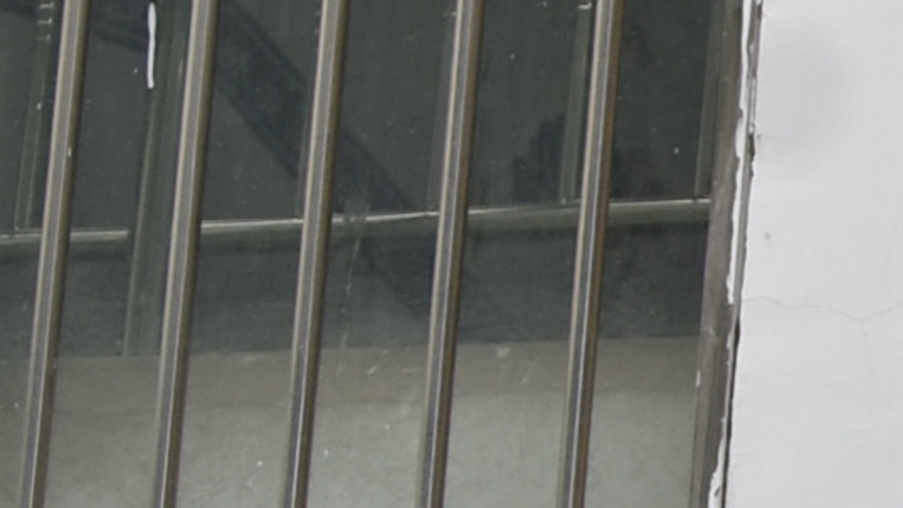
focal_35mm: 228
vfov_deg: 5.3
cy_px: 444
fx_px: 5459
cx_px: 2151
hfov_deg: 8.6
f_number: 4
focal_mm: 26
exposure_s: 1/125
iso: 360
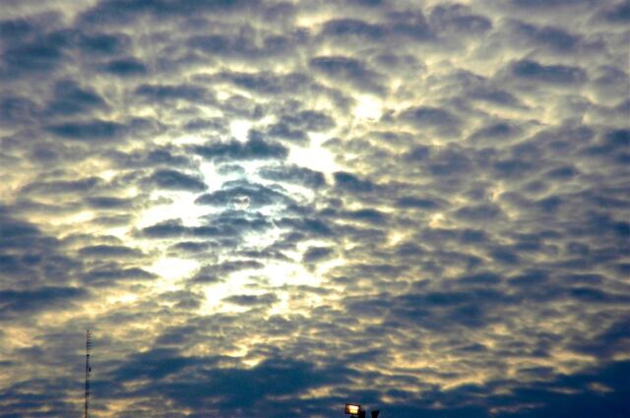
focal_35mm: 105
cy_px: 209
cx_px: 315
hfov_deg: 19.5
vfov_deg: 13.0
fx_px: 1835
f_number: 13
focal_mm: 70
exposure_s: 1/1000
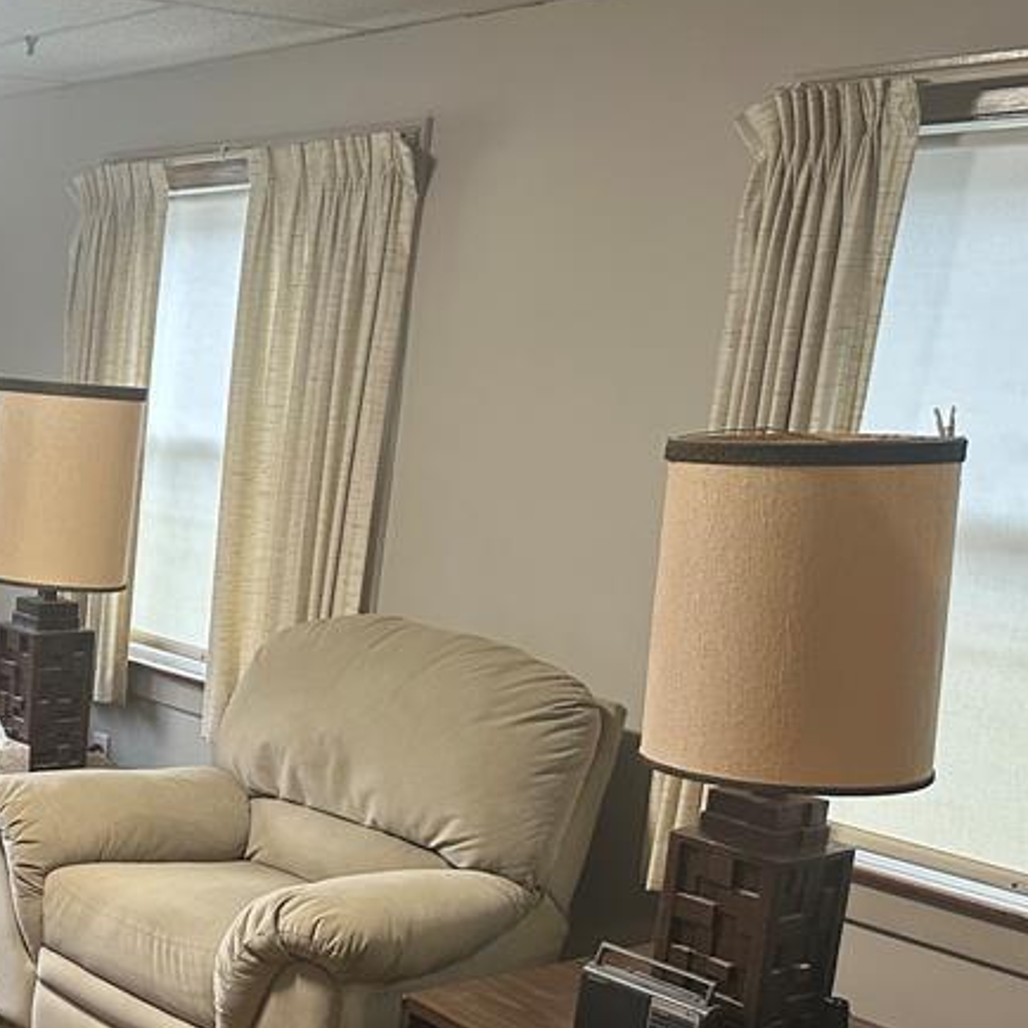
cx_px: -147
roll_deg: -1.9
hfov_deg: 30.0
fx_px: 1680
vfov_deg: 33.4
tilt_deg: -13.2
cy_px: 765
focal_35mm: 50
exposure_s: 1/60
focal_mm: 6.86
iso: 320
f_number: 1.78
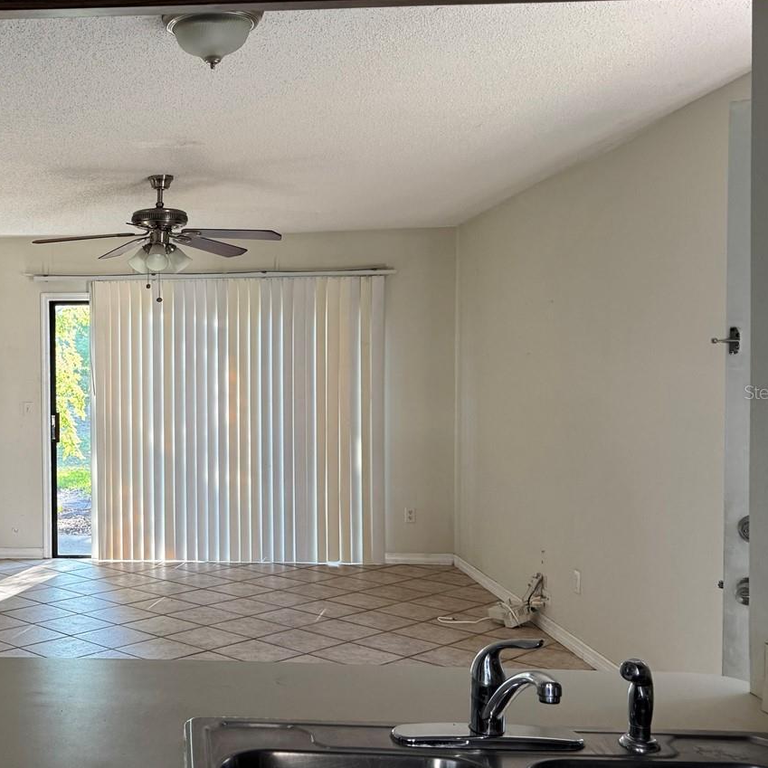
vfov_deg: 41.9
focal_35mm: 40
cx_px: 106
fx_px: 1004
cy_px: 392
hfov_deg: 39.4
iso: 200
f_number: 1.78
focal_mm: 6.76
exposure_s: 1/121
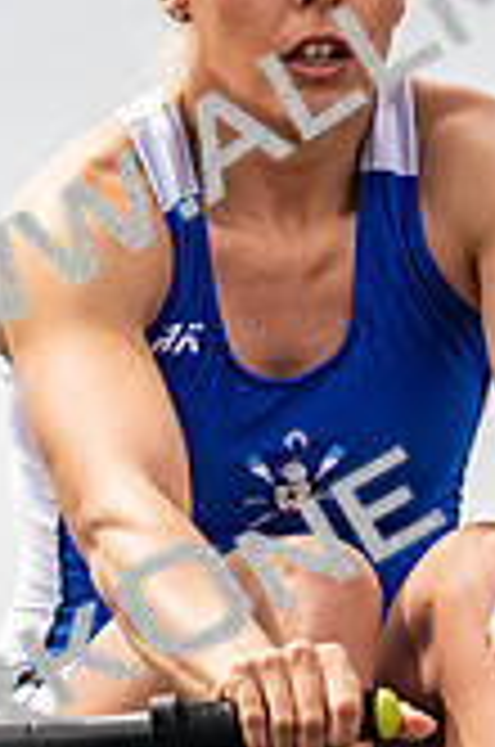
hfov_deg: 0.7
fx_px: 43532
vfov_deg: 1.0
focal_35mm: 2102
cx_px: 310
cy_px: 434
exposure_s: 1/2500
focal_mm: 600
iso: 450
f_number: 4
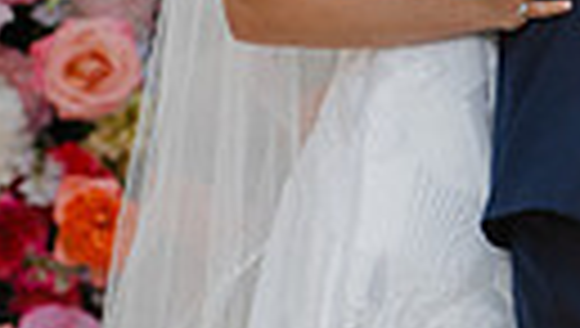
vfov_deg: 1.7
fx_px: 11243
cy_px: -207
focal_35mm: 730
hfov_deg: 3.0
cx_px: 369
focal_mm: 200
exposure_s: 1/800
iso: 200
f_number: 2.8
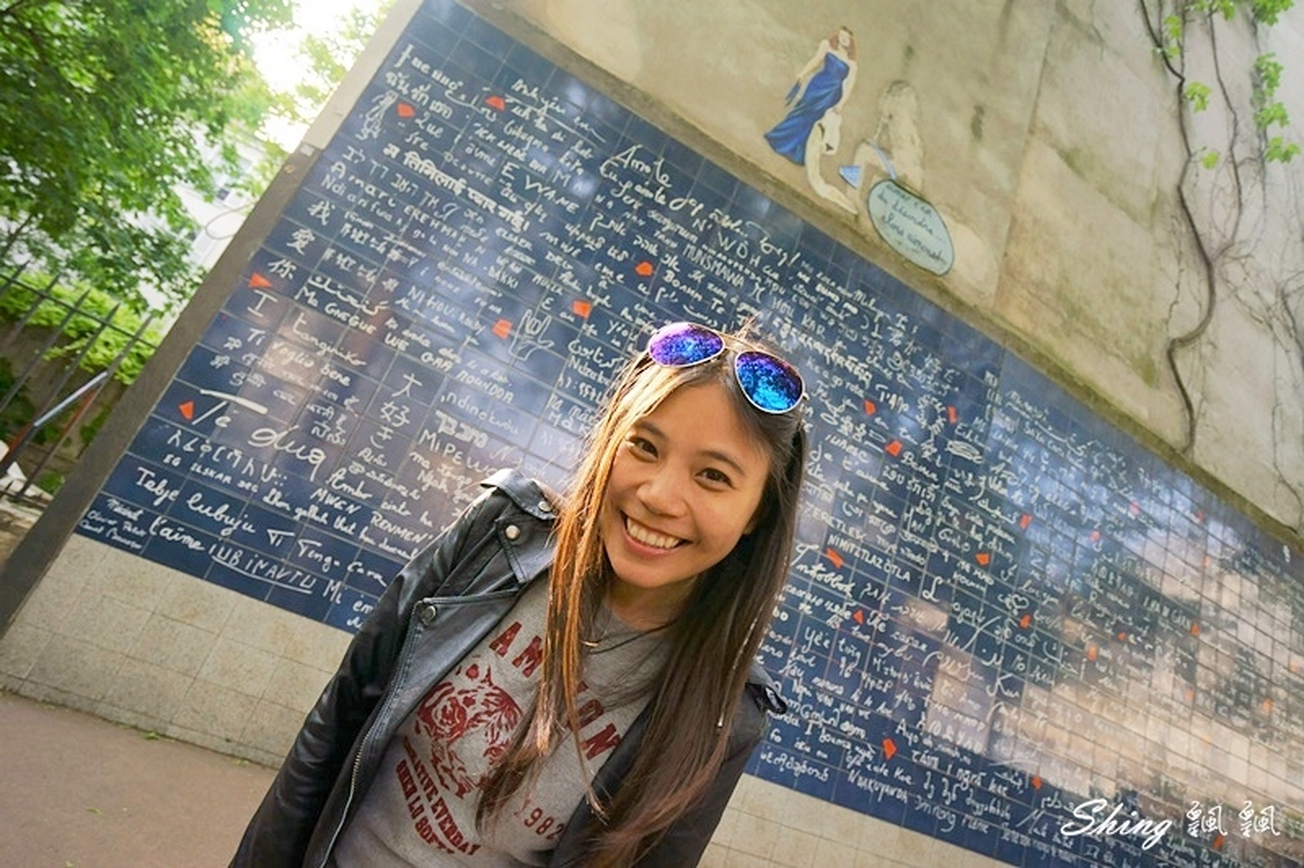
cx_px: 652
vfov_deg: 67.4
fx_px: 652
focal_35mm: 18
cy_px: 434
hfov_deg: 90.0
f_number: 5.6
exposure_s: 1/500
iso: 800
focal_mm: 18
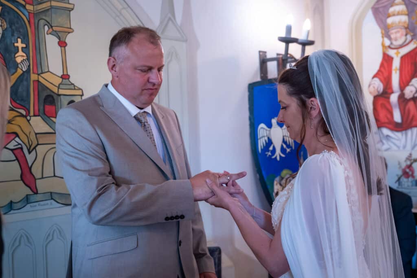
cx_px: 208
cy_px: 139
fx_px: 498
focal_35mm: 43
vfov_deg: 31.2
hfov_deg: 45.4
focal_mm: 43
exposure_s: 1/250
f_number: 4
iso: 2800
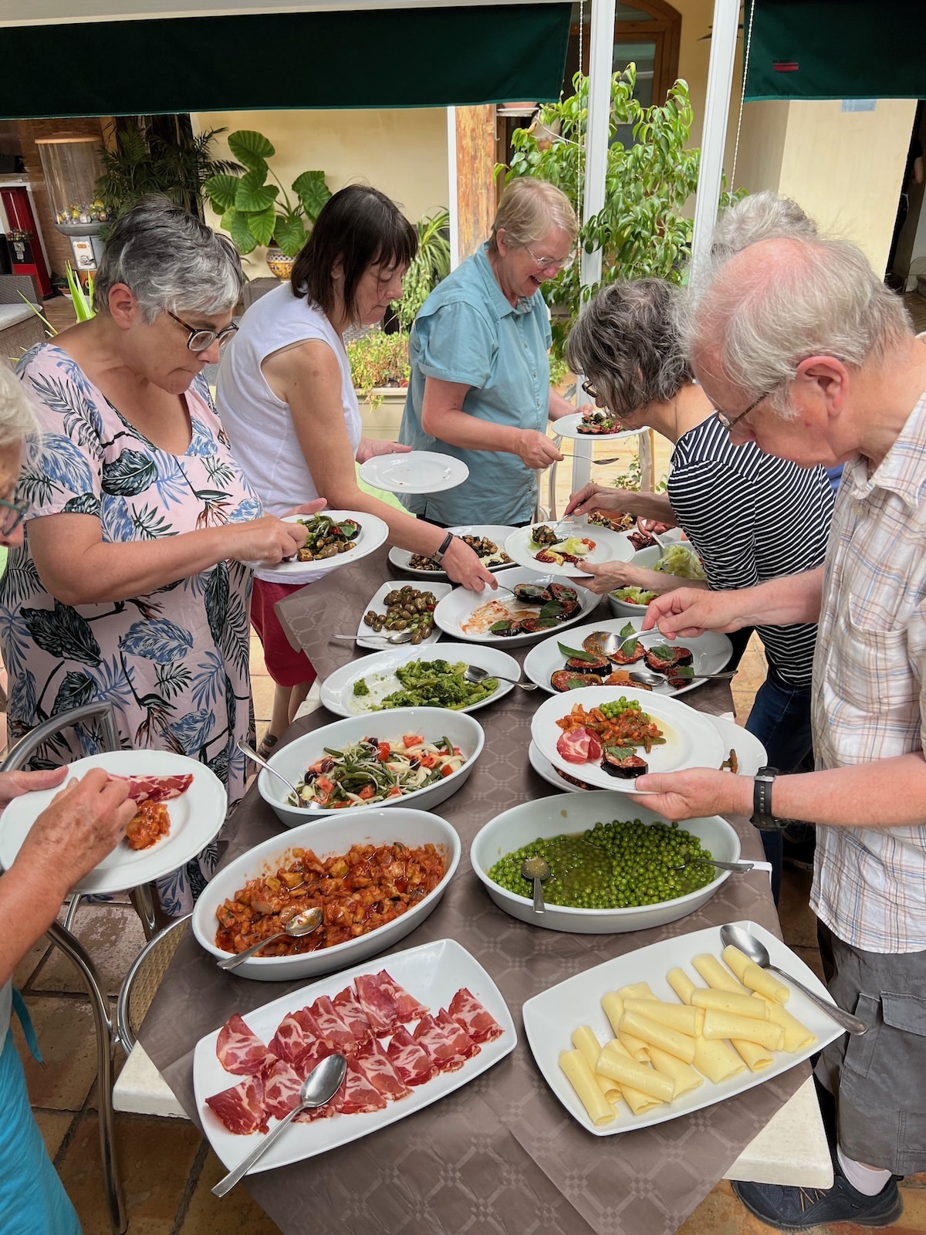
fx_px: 927
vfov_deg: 67.3
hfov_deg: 53.1
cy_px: 618
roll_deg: +1.6
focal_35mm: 26
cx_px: 463
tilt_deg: -28.0
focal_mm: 5.7
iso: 50
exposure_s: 1/439
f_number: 1.5
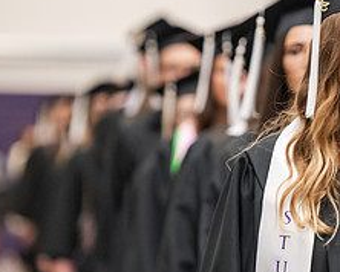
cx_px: 355
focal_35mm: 404
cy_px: 151
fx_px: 4069
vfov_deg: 3.8
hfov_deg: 4.8
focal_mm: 165
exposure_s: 1/200
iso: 2500
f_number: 3.2
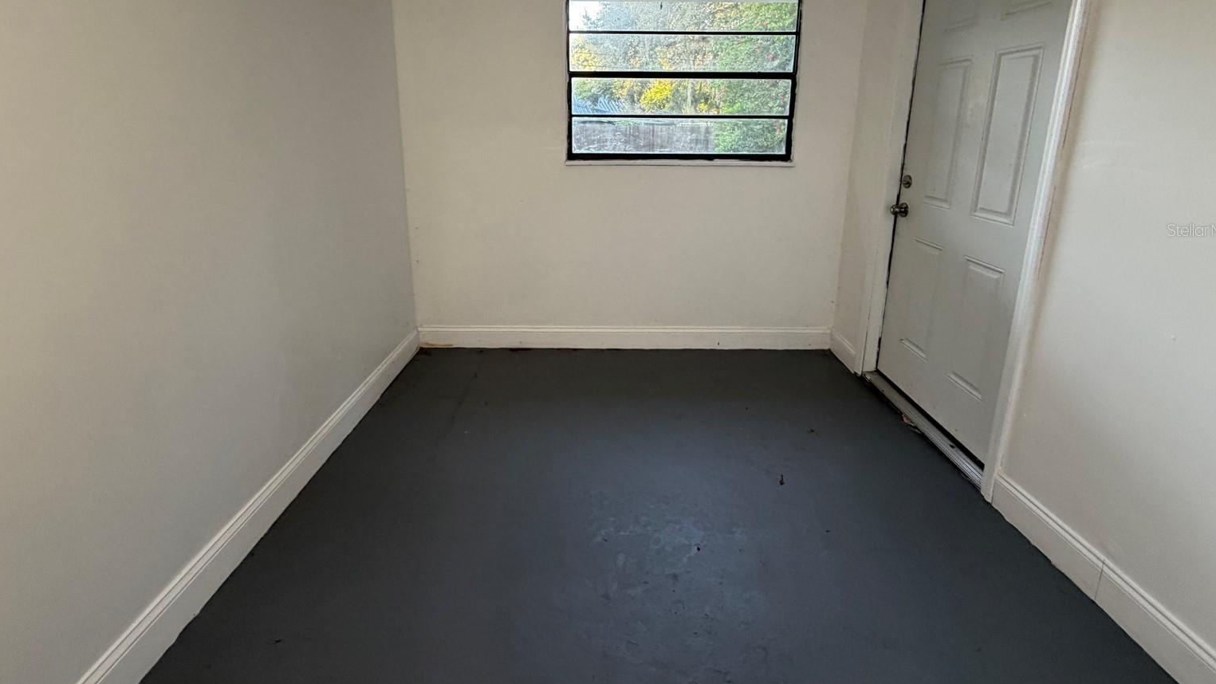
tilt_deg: -13.5
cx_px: 604
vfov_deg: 65.4
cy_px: 230
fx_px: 516
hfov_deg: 99.4
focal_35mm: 16
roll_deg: -0.5
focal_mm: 2.22
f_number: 2.2
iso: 250
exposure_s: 1/60
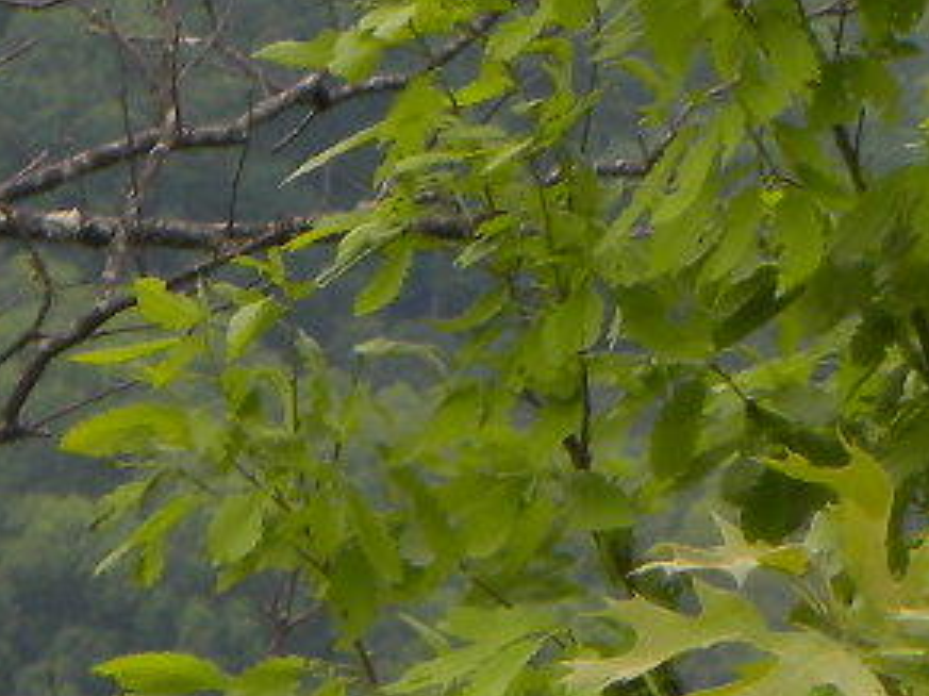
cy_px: -805
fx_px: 23929
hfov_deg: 2.2
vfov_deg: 1.7
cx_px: 2187
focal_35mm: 892
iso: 64
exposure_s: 1/180
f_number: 4.5
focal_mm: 28.8
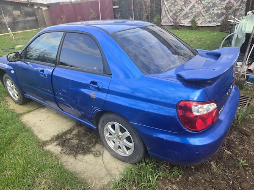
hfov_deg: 73.9
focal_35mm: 23
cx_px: 127
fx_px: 169
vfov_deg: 58.9
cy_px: 95
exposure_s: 1/182
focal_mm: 6.3
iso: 32
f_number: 1.7
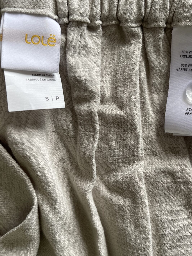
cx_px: 107
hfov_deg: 39.6
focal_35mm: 36
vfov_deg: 51.3
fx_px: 266
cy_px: 123
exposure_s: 1/121
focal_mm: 5.1
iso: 64
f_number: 1.6
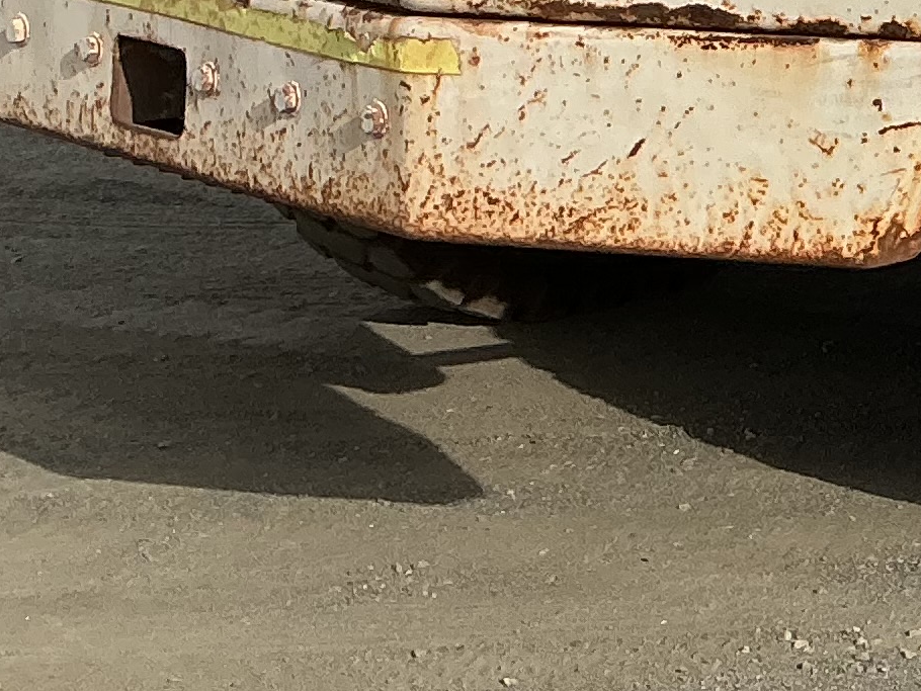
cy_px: -511
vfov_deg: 11.2
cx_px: 1657
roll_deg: -0.1
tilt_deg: +0.8
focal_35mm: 124
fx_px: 3300
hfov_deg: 14.1
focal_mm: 3
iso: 25
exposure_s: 1/2227
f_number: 1.8
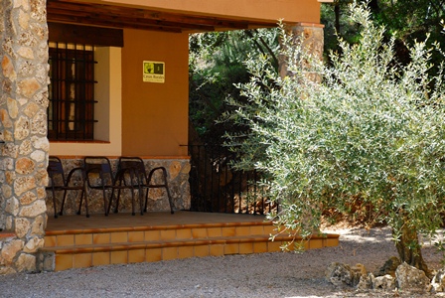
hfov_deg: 18.2
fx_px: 1392
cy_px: 149
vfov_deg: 12.2
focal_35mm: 112
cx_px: 222
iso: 100
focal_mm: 75
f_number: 9
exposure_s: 1/40
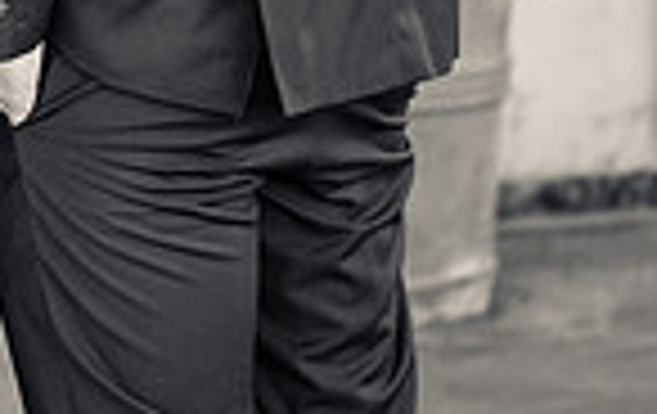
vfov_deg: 4.0
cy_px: -416
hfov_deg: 6.4
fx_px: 5797
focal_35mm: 323
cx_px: -153
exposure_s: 1/1250
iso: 640
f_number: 2.8
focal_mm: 80
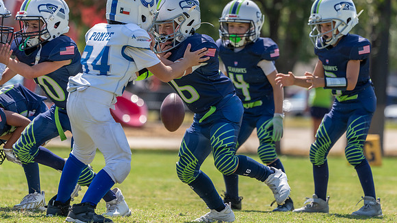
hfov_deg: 5.6
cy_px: 97
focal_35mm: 387
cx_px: 234
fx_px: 4072
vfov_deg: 3.1
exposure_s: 1/1000
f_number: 5.6
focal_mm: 312
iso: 320
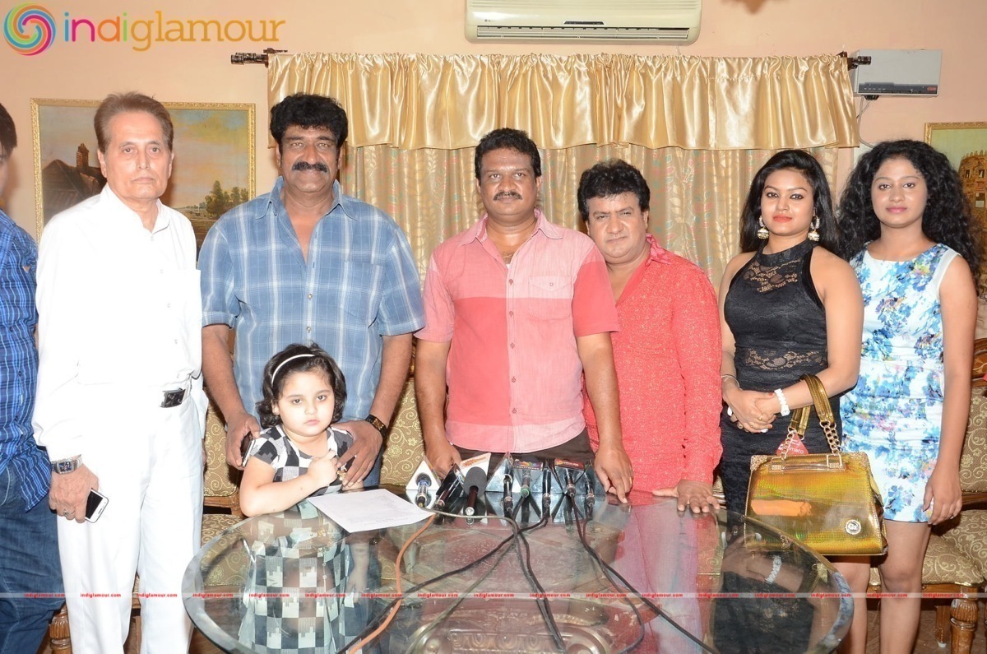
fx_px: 985
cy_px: 327
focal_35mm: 36
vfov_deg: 36.7
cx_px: 494
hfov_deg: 53.2
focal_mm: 24
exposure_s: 1/125
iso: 500
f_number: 5.6
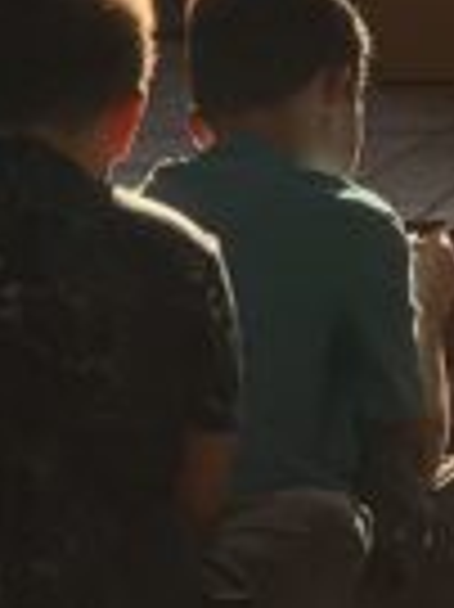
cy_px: -1022
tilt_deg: +6.1
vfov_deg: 4.8
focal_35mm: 395
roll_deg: +0.4
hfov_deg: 3.7
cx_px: 778
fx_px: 6918
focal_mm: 6
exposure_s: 1/194
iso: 16
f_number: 2.4
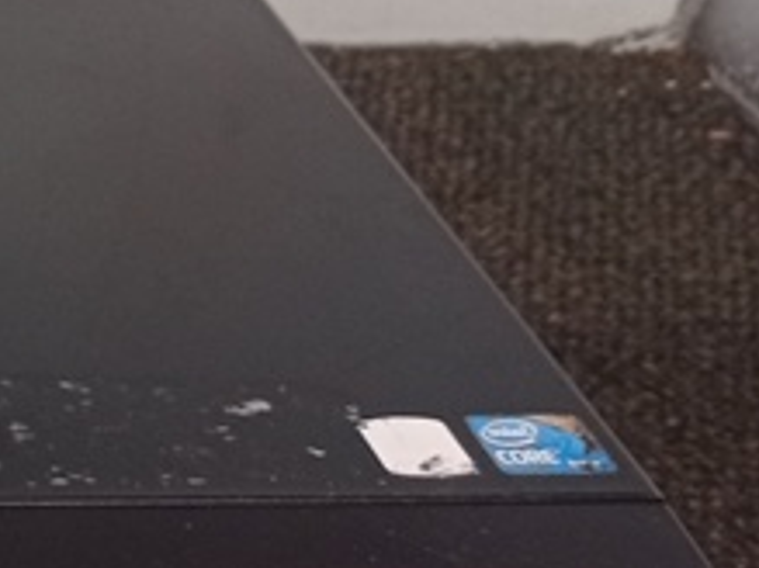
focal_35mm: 131
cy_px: -187
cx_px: -977
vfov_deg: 11.0
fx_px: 2871
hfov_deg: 12.4
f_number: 1.79
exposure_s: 1/60
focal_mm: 4.7
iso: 128
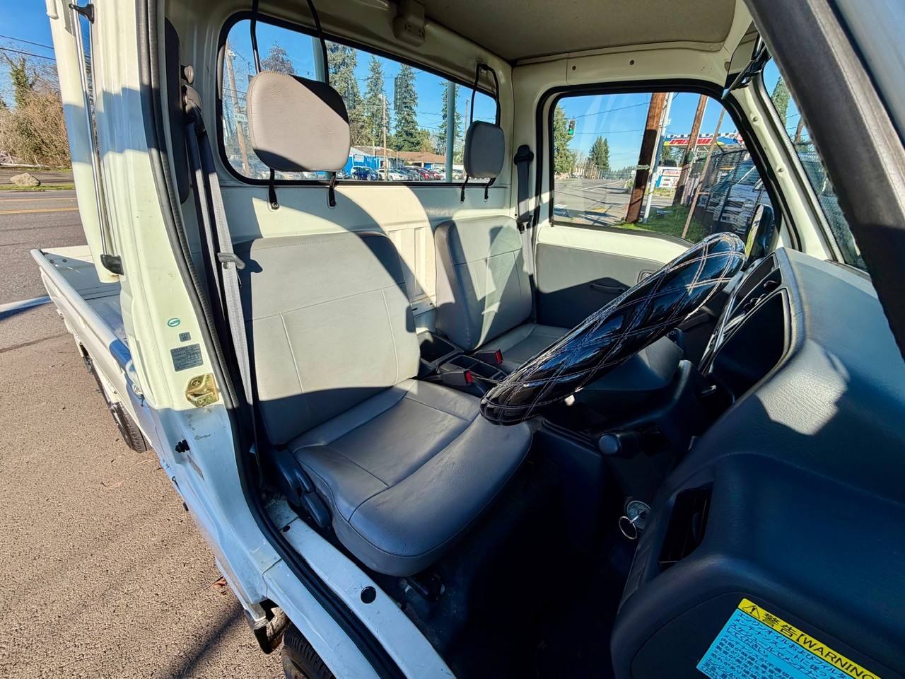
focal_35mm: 14
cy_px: 340
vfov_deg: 85.7
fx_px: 366
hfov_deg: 102.1
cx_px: 452
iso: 40
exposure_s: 1/596
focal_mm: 2.22
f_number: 2.2
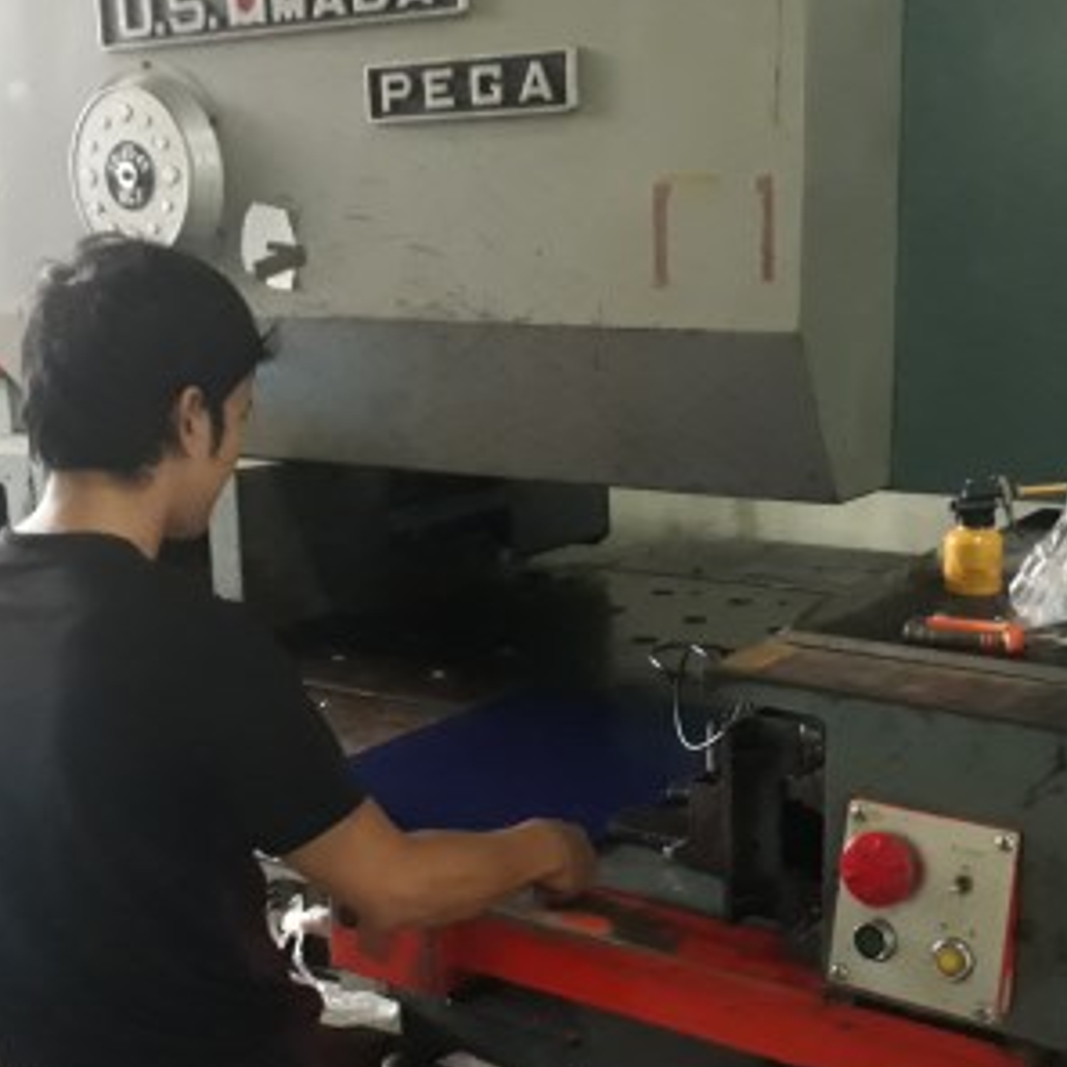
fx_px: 1500
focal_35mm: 43
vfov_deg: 39.1
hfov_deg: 38.9
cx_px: 658
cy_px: 602
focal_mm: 3.6
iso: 800
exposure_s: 1/10
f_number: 1.9
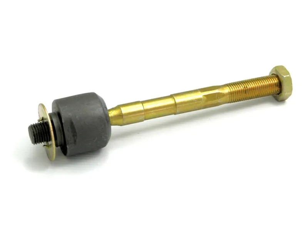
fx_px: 730
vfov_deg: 18.0
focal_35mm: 82
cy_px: 116
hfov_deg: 23.8
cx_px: 154
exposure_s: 1/160
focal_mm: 14.6
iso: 160
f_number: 4.2
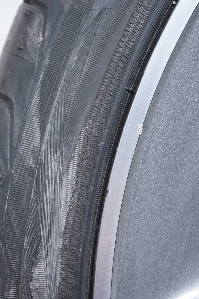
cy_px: 149
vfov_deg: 25.7
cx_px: 106
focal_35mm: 79
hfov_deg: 17.3
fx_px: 655
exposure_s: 1/125
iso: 250
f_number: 5.6
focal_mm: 52
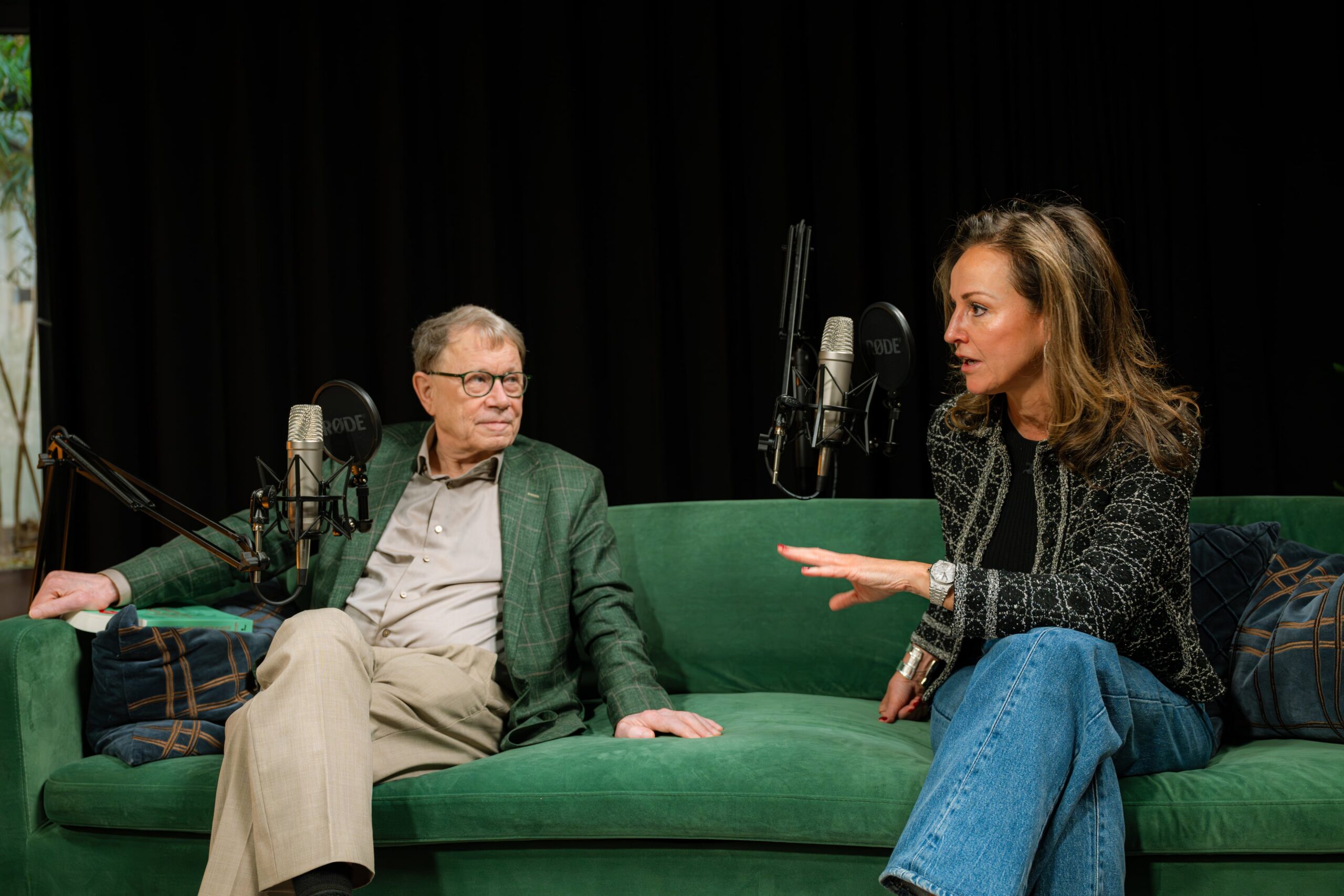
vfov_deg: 37.9
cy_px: 448
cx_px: 672
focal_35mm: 35
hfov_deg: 54.4
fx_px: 1307
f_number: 4
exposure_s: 1/125
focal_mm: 35
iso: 1800
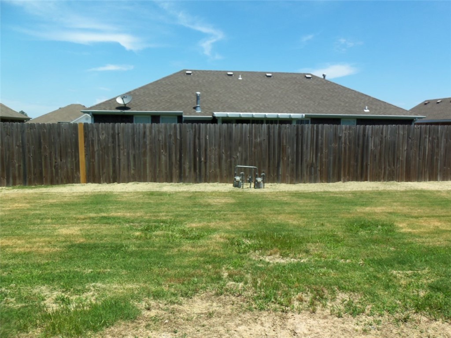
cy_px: 169
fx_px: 378
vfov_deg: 48.2
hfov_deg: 61.7
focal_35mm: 29
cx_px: 226
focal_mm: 5.2
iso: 80
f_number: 8.6
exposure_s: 1/125
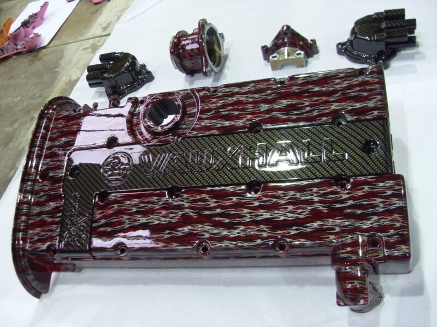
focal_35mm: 35
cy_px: 164
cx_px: 218
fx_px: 442
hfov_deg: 52.6
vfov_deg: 40.7
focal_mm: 6.3
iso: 200
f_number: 2.8
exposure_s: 1/20
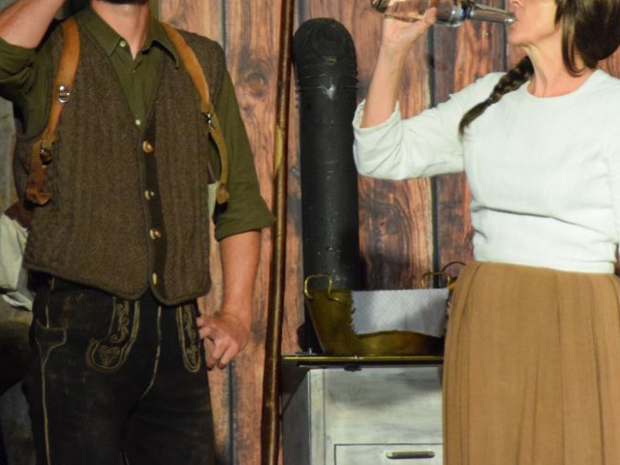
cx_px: 344
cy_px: 88
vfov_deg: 2.7
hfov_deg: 3.7
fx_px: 9690
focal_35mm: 541
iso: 3200
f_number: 5.6
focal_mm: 200
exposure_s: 1/125
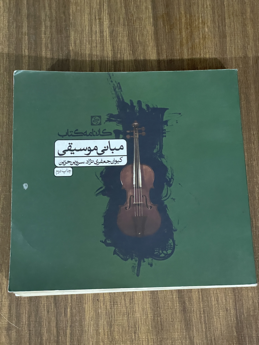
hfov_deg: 28.0
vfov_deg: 36.8
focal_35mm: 52
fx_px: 519
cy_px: 172
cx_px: 130
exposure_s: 1/30
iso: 1000
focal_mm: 6
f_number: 2
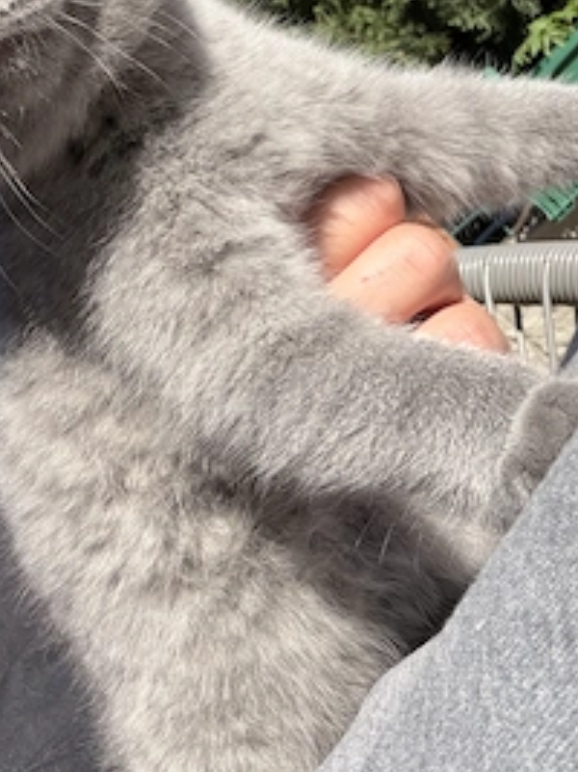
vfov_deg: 41.3
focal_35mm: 45
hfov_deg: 32.0
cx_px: 208
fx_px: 1003
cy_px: 226
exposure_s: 1/598
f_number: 1.9
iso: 32
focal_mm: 2.71
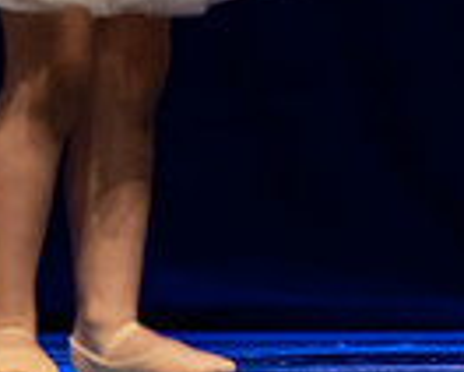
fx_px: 12309
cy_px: -560
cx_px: 691
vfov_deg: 1.7
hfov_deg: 2.2
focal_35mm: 895
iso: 3200
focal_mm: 150
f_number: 2.8
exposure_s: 1/640
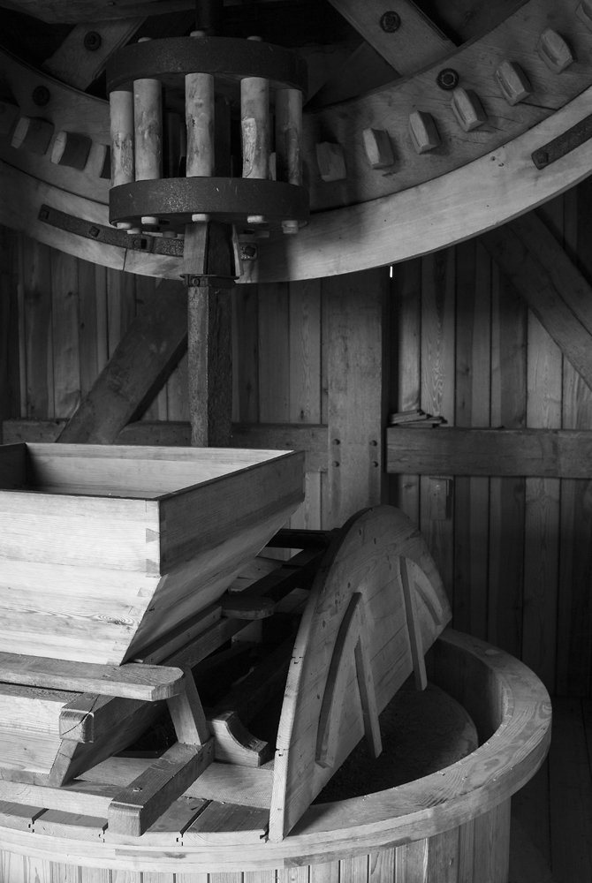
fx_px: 860
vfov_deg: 54.4
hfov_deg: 38.0
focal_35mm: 35
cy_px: 442
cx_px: 296
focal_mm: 35
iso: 2000
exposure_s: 1/100
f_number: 8
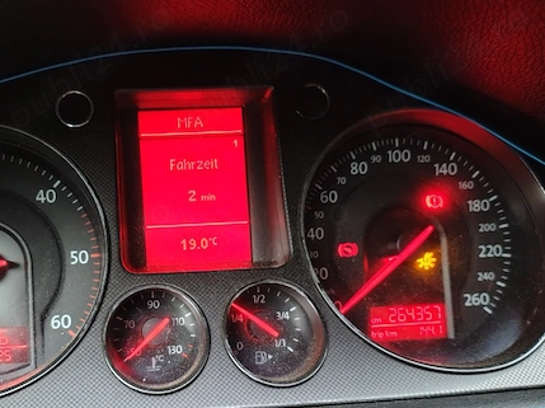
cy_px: 277
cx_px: 178
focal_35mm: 35
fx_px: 551
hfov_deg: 51.6
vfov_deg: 40.1
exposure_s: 1/12.5
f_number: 1.7
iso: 3715
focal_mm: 4.71
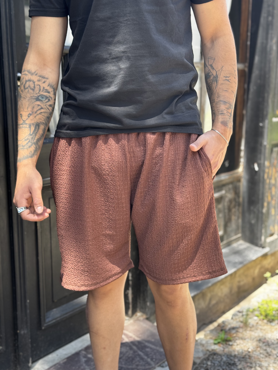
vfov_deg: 39.7
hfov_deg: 30.3
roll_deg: +0.9
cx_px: 139
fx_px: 514
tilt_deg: -11.7
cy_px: 185
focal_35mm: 48
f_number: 1.78
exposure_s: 1/173
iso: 64
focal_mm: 6.76
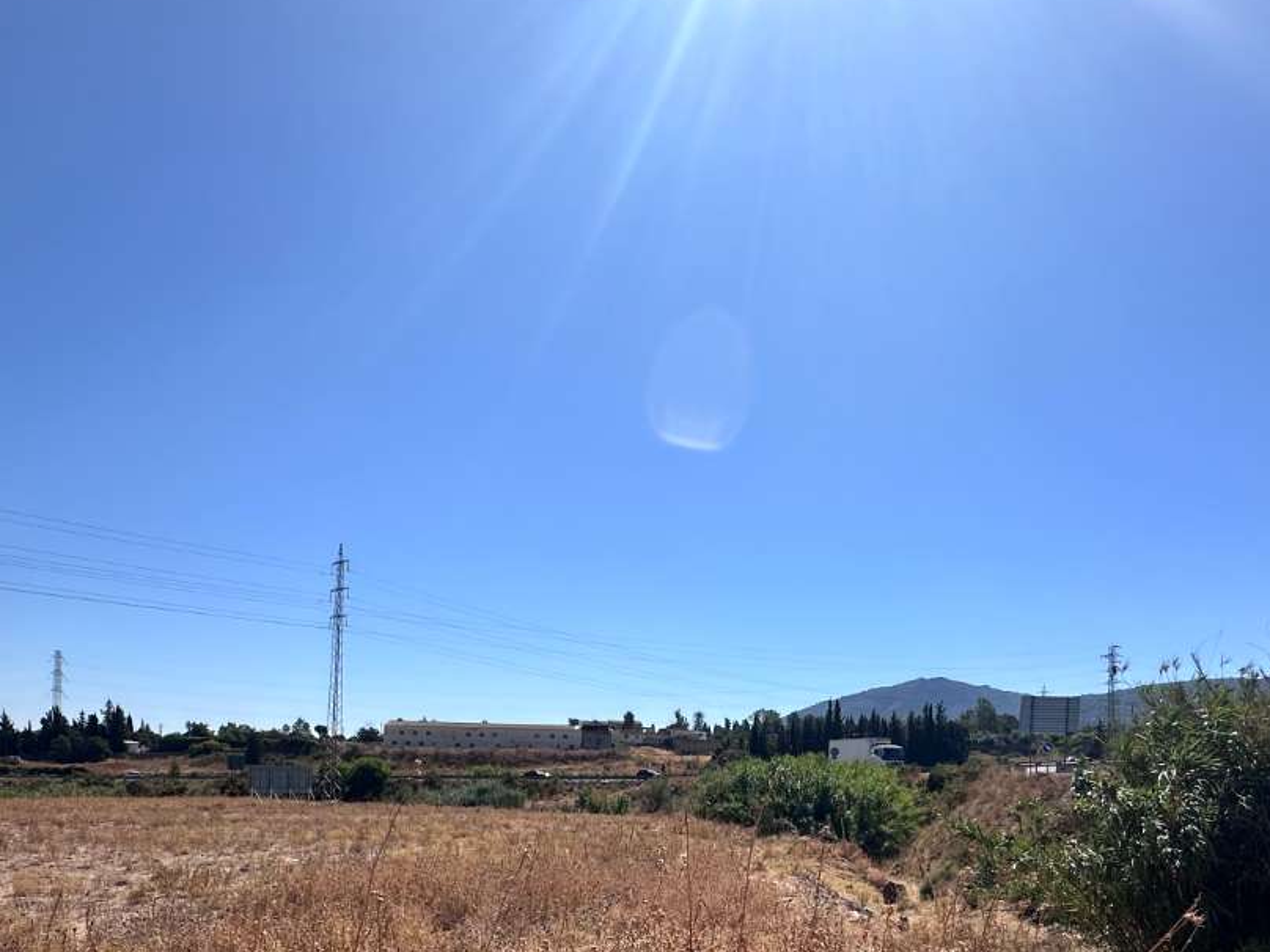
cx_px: 613
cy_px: 785
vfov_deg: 49.4
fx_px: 954
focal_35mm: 26
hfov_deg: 67.3
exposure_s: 1/3300
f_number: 2.2
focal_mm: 2.22
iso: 50
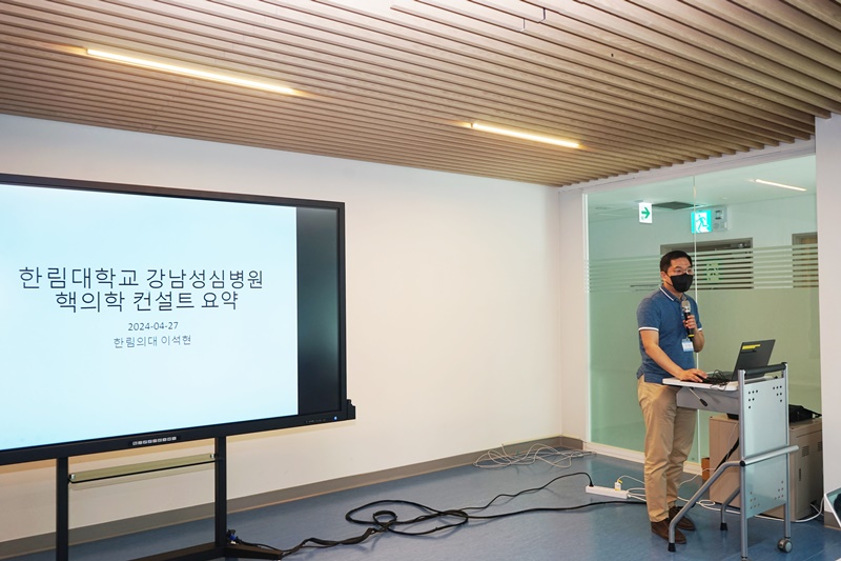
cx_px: 420
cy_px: 280
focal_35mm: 28
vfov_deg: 46.4
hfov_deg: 65.5
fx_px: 654
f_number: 6.3
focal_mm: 28
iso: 500
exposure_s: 1/100
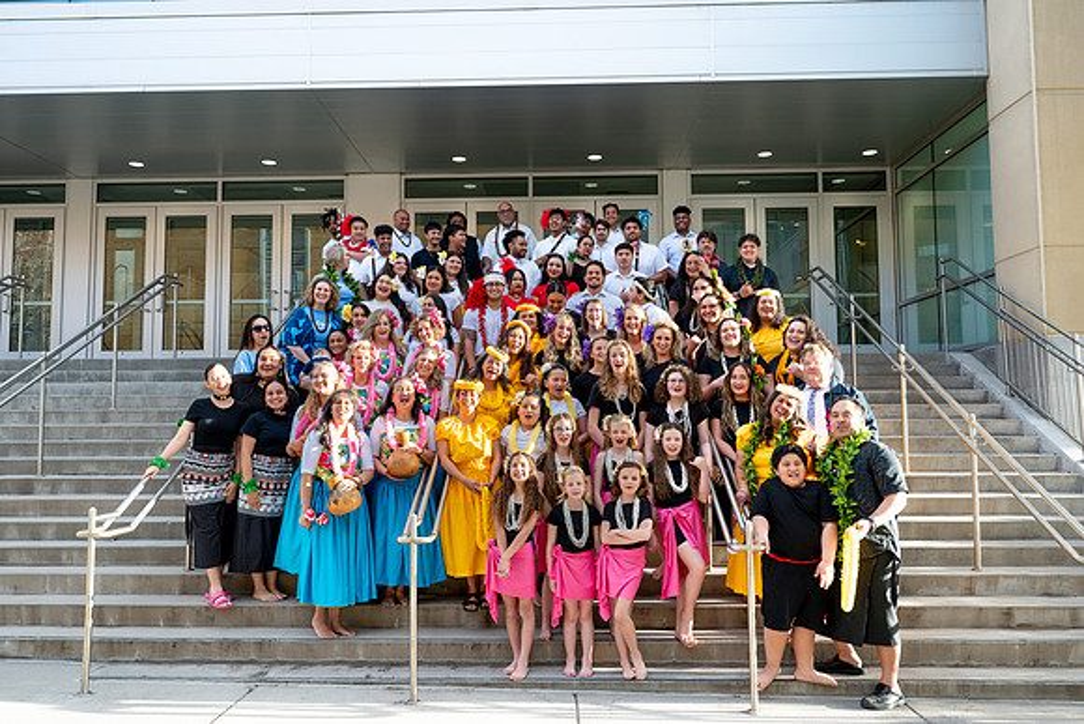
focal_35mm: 28
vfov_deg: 45.7
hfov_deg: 64.5
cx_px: 542
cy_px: 362
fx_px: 858
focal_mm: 28.5
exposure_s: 1/80
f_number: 8
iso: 320
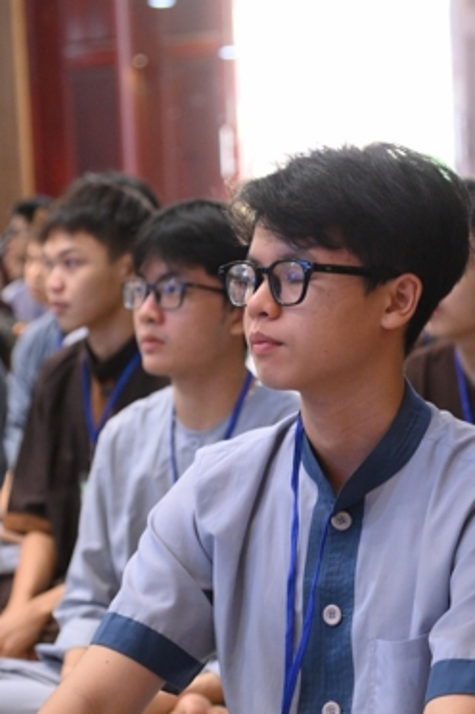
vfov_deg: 17.8
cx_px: 326
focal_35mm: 115
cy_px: 435
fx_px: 2280
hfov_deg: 11.9
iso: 5000
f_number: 4
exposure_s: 1/100
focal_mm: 66
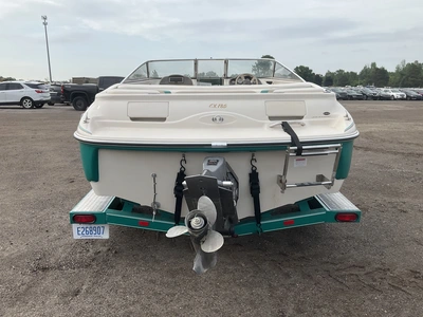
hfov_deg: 61.7
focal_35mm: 29
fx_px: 354
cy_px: 158
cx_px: 212
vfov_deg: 48.2
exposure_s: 1/1195
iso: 25
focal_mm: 3
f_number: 1.8
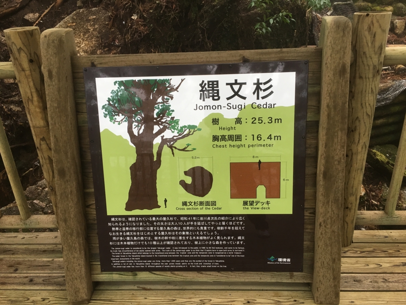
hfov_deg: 61.7
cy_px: 152
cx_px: 203
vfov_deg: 48.2
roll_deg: +4.1
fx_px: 340
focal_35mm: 29
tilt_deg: -27.1
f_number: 2.2
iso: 80
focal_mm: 4.15
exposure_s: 1/30
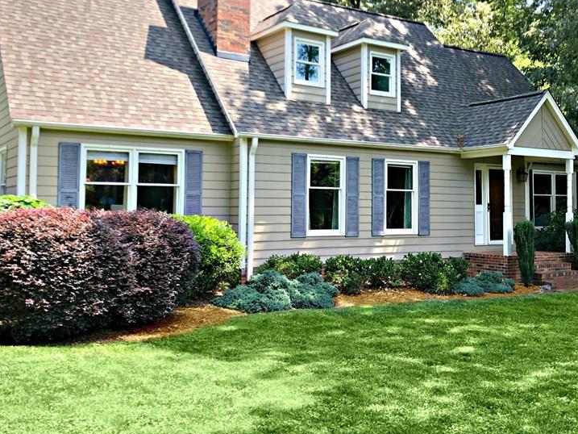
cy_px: 173
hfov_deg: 46.5
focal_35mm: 40
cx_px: 347
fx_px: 668
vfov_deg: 35.8
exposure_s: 1/241
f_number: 1.8
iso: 20
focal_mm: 3.99
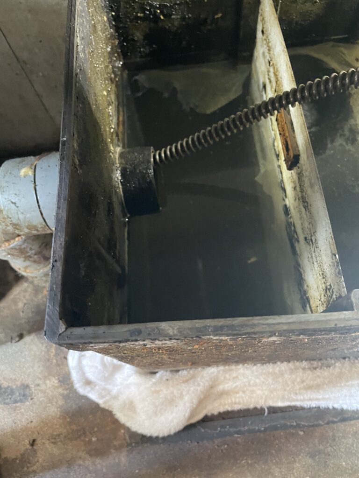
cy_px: 239
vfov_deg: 67.3
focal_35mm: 26
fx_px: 360
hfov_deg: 53.1
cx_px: 180
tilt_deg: -66.5
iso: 640
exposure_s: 1/40
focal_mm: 4.2
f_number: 1.6
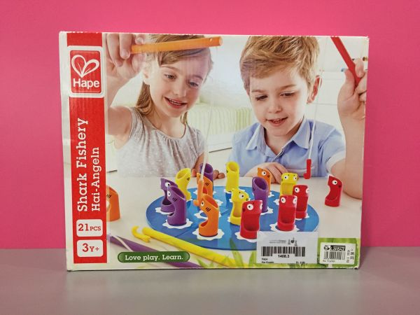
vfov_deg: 48.2
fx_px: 352
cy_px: 158
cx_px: 210
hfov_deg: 61.7
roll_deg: -0.4
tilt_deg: -4.6
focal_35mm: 29
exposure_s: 1/33
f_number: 2.2
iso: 200
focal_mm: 4.15
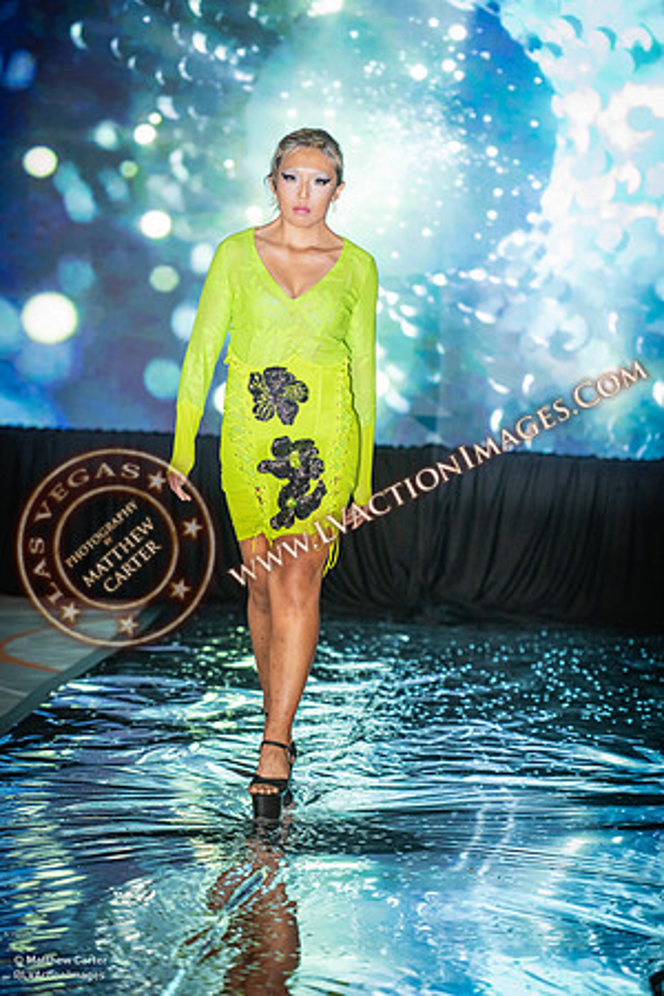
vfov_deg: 13.2
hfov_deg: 8.9
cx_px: 332
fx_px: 4288
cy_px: 498
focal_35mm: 155
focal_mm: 155
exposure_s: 1/200
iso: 1600
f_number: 2.8
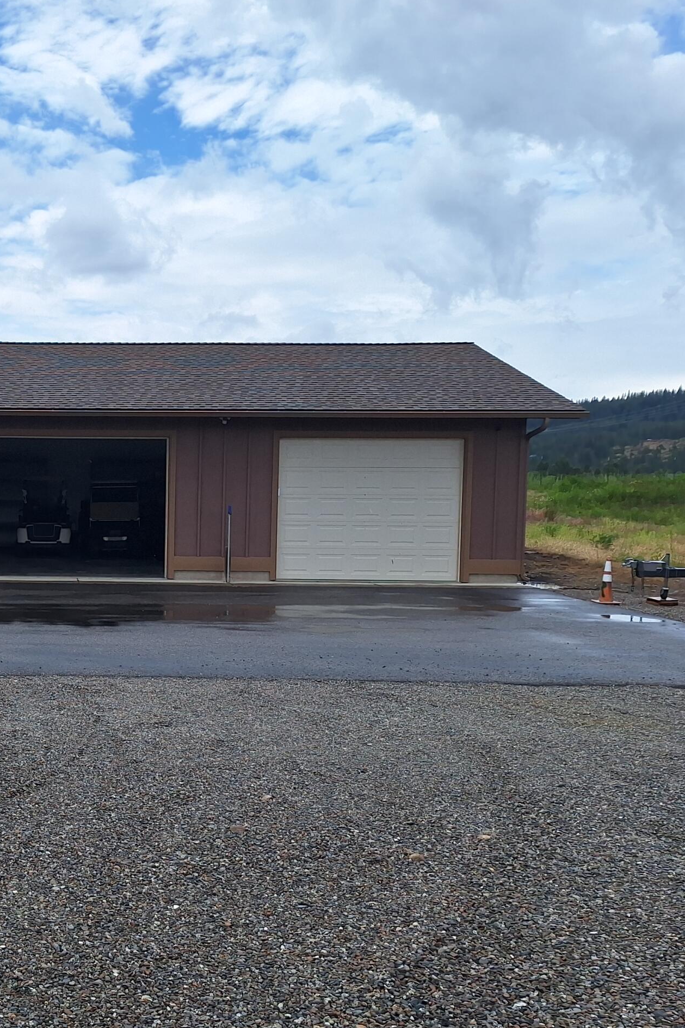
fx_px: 1085
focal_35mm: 38
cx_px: 39
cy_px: 572
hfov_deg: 32.8
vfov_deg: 50.6
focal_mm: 5.54
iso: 25
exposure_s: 1/3937
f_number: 1.8
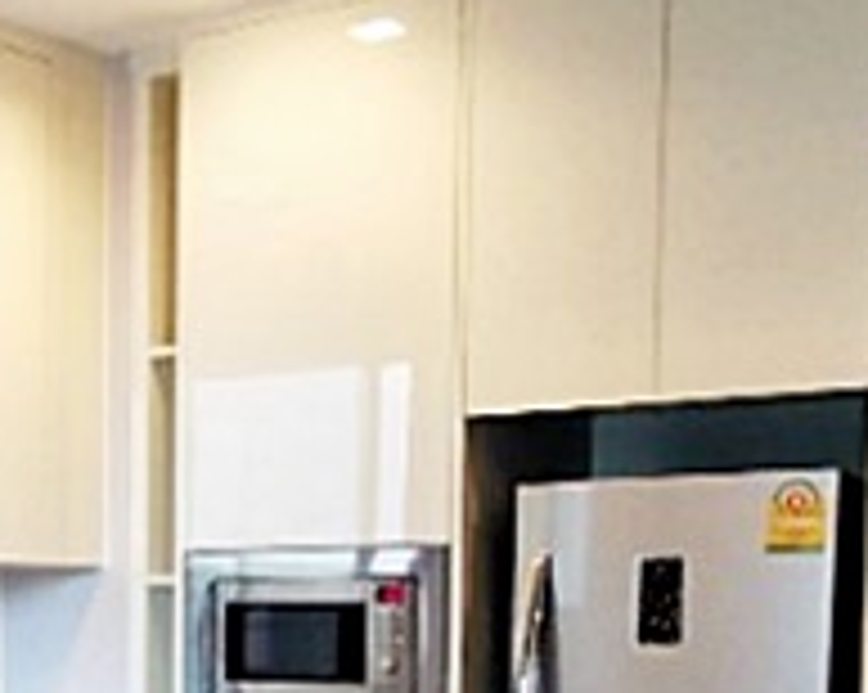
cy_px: 855
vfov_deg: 17.0
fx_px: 2207
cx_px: -283
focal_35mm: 86
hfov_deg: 20.2
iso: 400
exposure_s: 1/33.3
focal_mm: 2.26
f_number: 2.2
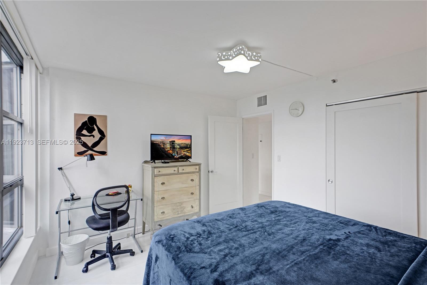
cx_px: 214
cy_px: 142
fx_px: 190
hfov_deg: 96.7
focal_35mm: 16
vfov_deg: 73.7
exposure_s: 1/160
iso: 320
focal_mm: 16
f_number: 4
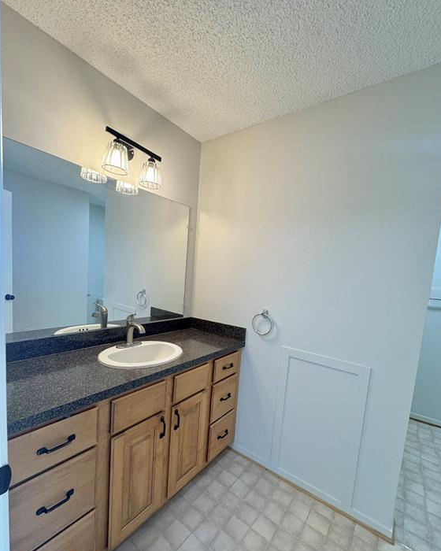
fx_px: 245
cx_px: 221
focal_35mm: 15
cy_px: 298
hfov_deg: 84.0
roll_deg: -4.1
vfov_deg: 96.6
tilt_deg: -6.6
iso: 125
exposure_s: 1/120
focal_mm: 2.22
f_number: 2.2
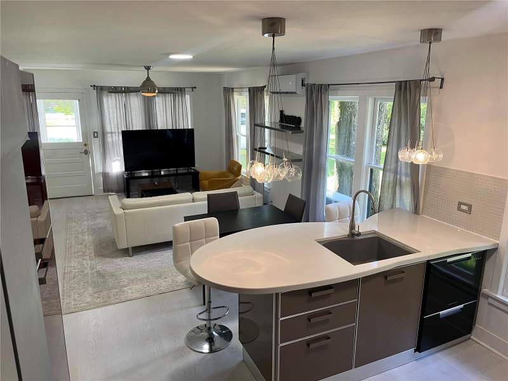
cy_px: 190
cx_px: 254
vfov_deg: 53.1
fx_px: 382
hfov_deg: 67.3
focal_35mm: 26
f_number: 1.6
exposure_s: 1/60
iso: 80
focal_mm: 5.1
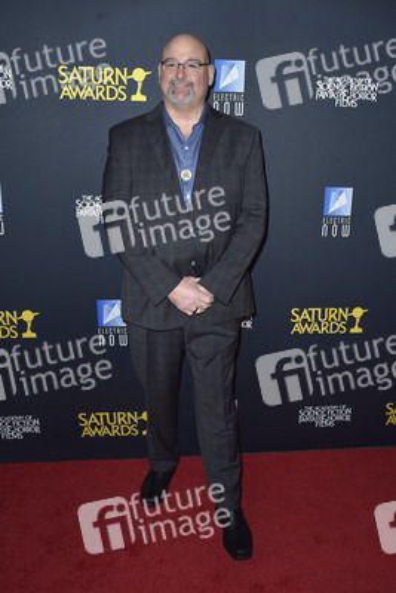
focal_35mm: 32
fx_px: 528
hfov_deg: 41.1
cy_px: 296
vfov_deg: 58.7
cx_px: 198
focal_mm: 32
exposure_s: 1/250
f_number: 6.3
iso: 250
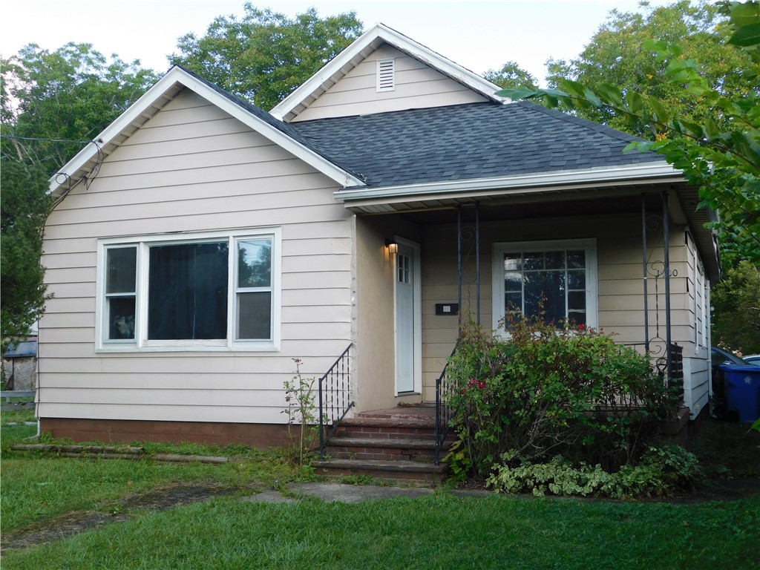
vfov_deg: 36.0
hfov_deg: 46.8
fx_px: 878
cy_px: 285
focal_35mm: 40
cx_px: 380
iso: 125
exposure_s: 1/200
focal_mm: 7.1
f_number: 3.6
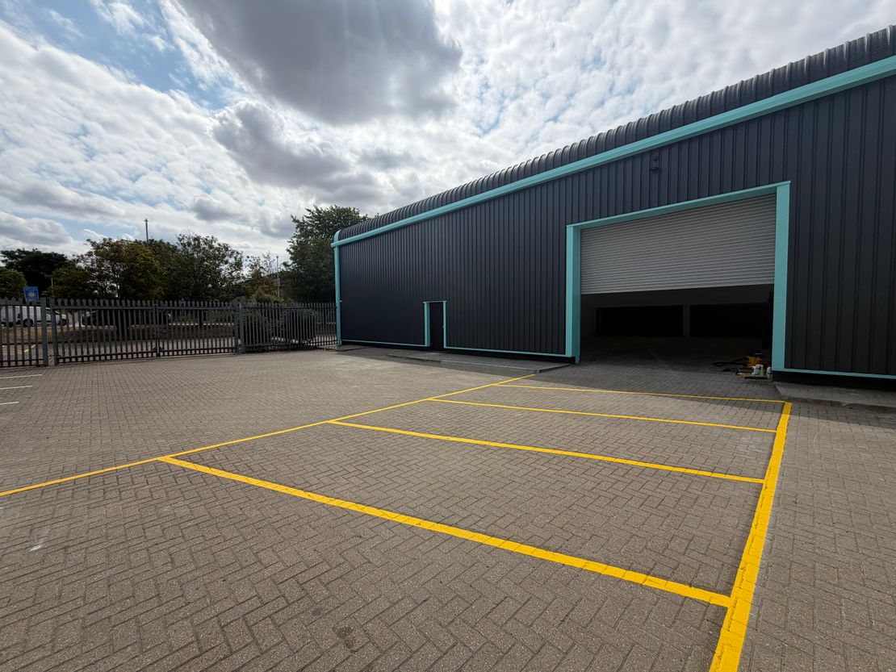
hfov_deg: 102.1
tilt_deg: -1.8
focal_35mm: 14
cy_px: 336
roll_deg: +0.9
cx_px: 448
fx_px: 362
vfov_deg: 85.7
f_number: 2.2
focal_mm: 2.22
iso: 20
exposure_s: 1/1534
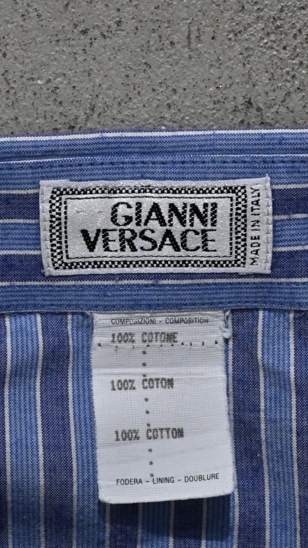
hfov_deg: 29.0
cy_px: 274
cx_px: 157
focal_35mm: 41
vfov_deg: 49.4
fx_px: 595
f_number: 5.6
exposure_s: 1/125
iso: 1250
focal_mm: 26
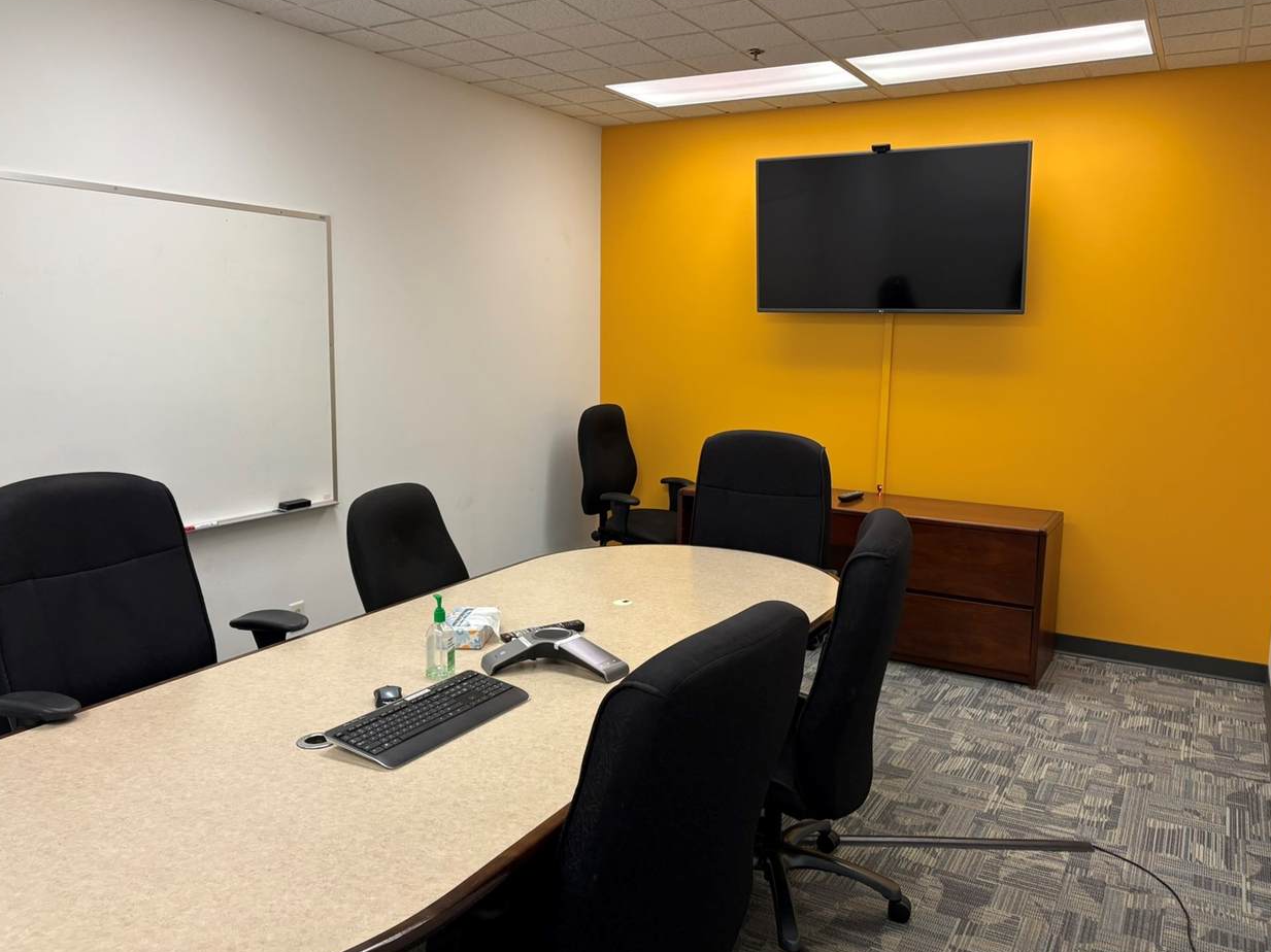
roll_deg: -1.3
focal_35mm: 27
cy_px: 464
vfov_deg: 51.3
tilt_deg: -5.0
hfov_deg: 65.3
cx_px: 651
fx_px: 991
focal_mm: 5.96
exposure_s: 1/60
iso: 125
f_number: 1.6
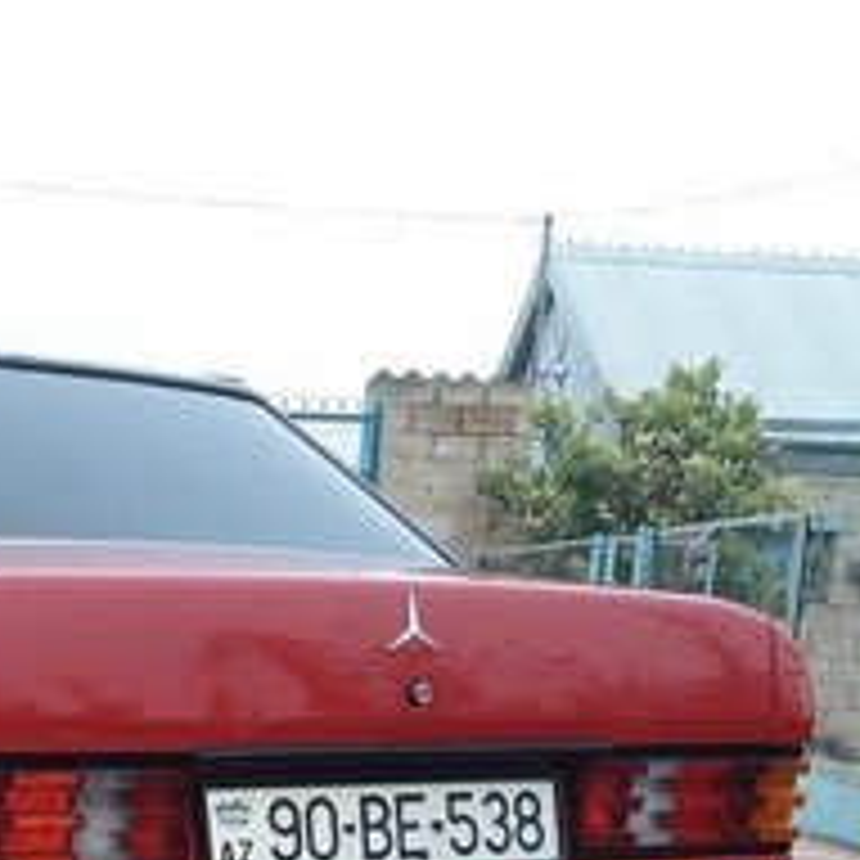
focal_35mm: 62
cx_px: 45
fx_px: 1743
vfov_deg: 25.5
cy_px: 964
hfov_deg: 26.5
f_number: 1.9
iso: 40
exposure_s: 1/352
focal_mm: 3.7
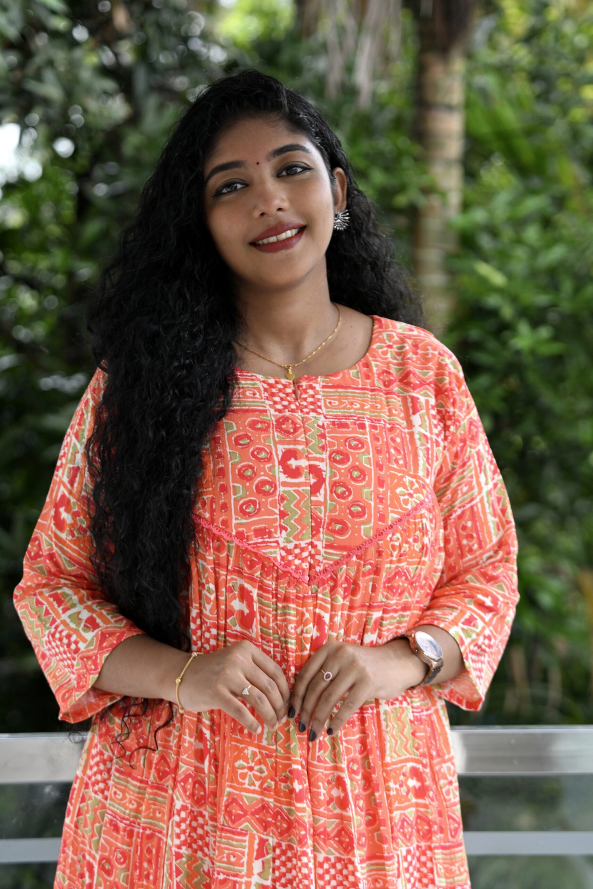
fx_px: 2334
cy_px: 444
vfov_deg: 21.6
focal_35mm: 94
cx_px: 296
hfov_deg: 14.5
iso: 125
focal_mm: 63
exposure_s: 1/80
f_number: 3.2
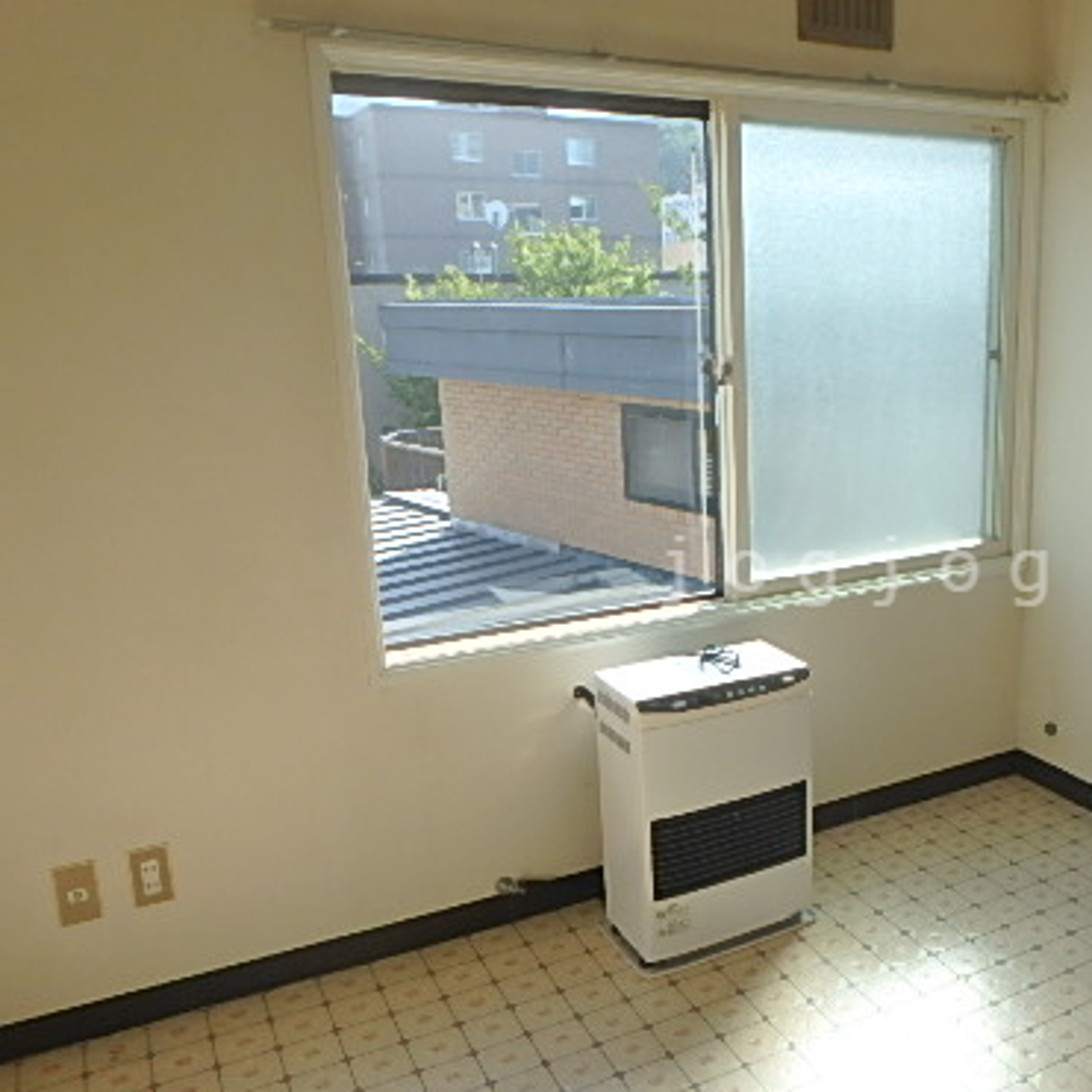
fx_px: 1142
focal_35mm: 32
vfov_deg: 51.1
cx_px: 862
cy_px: 571
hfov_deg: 48.4
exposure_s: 1/320
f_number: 3.5
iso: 125
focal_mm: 3.7
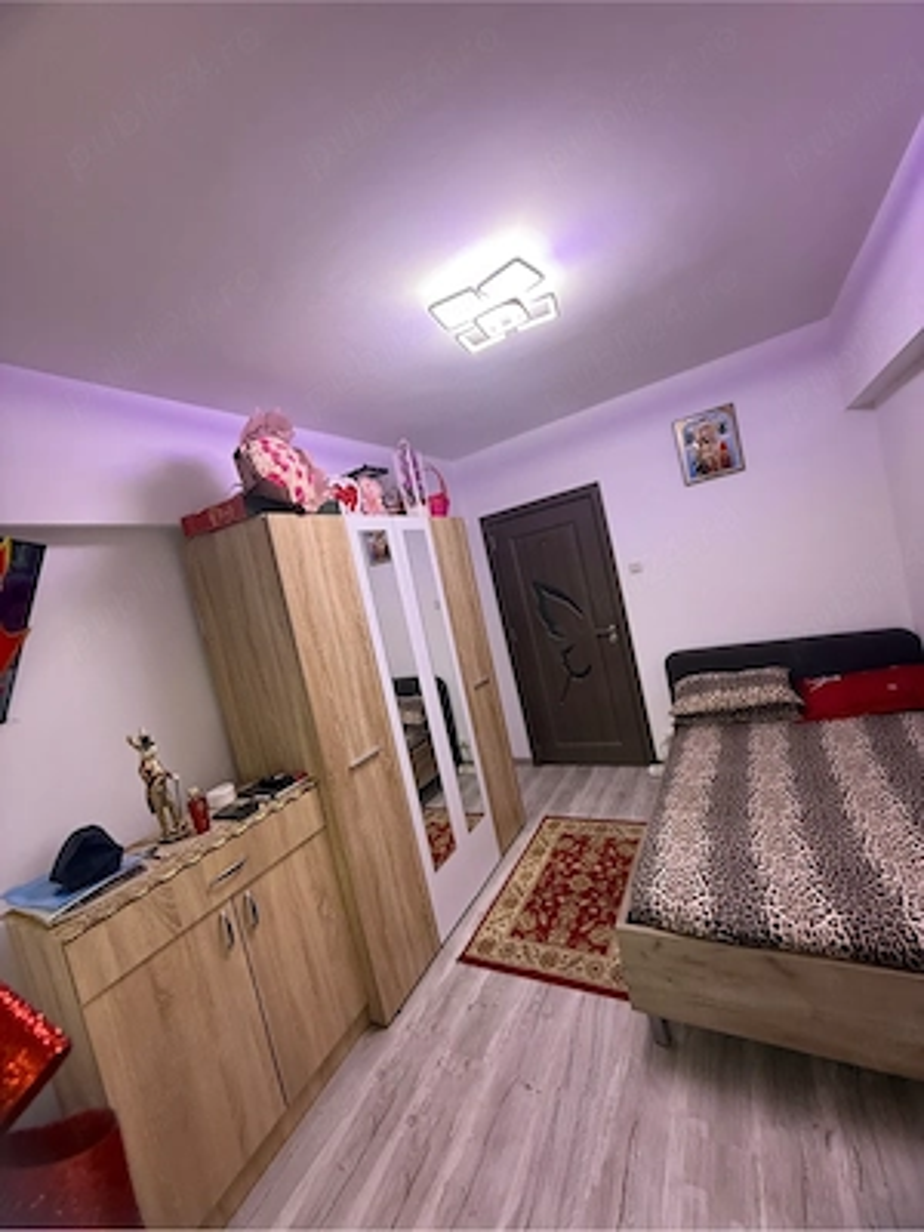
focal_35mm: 14
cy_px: 616
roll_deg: +12.8
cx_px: 462
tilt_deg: -2.2
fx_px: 498
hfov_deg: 85.7
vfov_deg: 102.1
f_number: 2.2
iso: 160
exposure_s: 1/100
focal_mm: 2.22
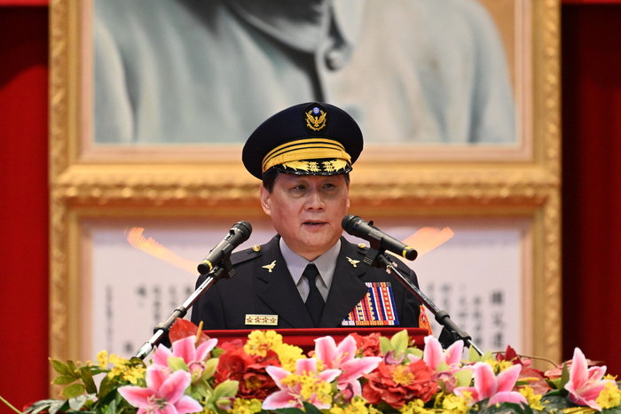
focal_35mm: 500
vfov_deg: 2.8
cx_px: 310
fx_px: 8626
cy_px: 207
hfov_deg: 4.1
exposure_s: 1/160
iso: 6400
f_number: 5.6
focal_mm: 500
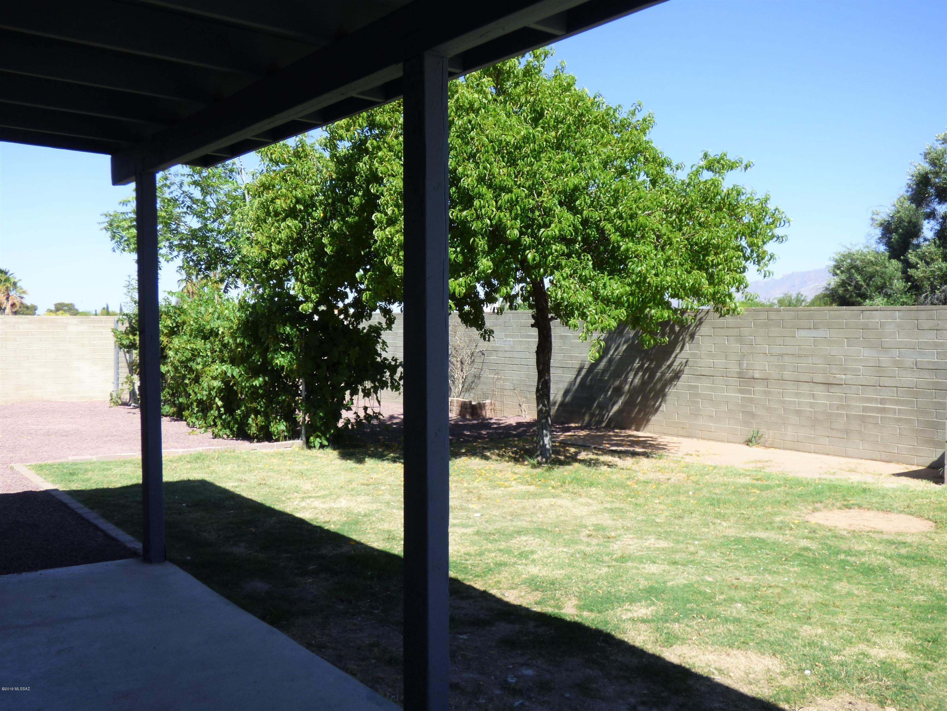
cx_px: 474
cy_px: 356
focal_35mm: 34
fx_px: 930
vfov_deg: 41.8
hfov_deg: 54.0
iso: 100
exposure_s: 1/640
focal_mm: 5.97
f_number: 3.4
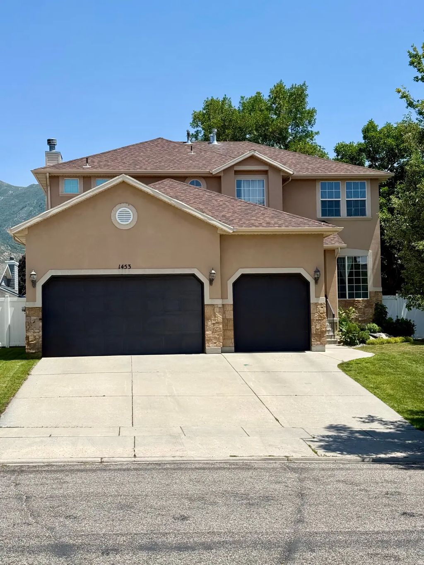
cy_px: 282
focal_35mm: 48
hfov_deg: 30.3
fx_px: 784
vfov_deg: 39.7
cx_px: 212
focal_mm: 6.76
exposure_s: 1/7143
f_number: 1.78
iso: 80
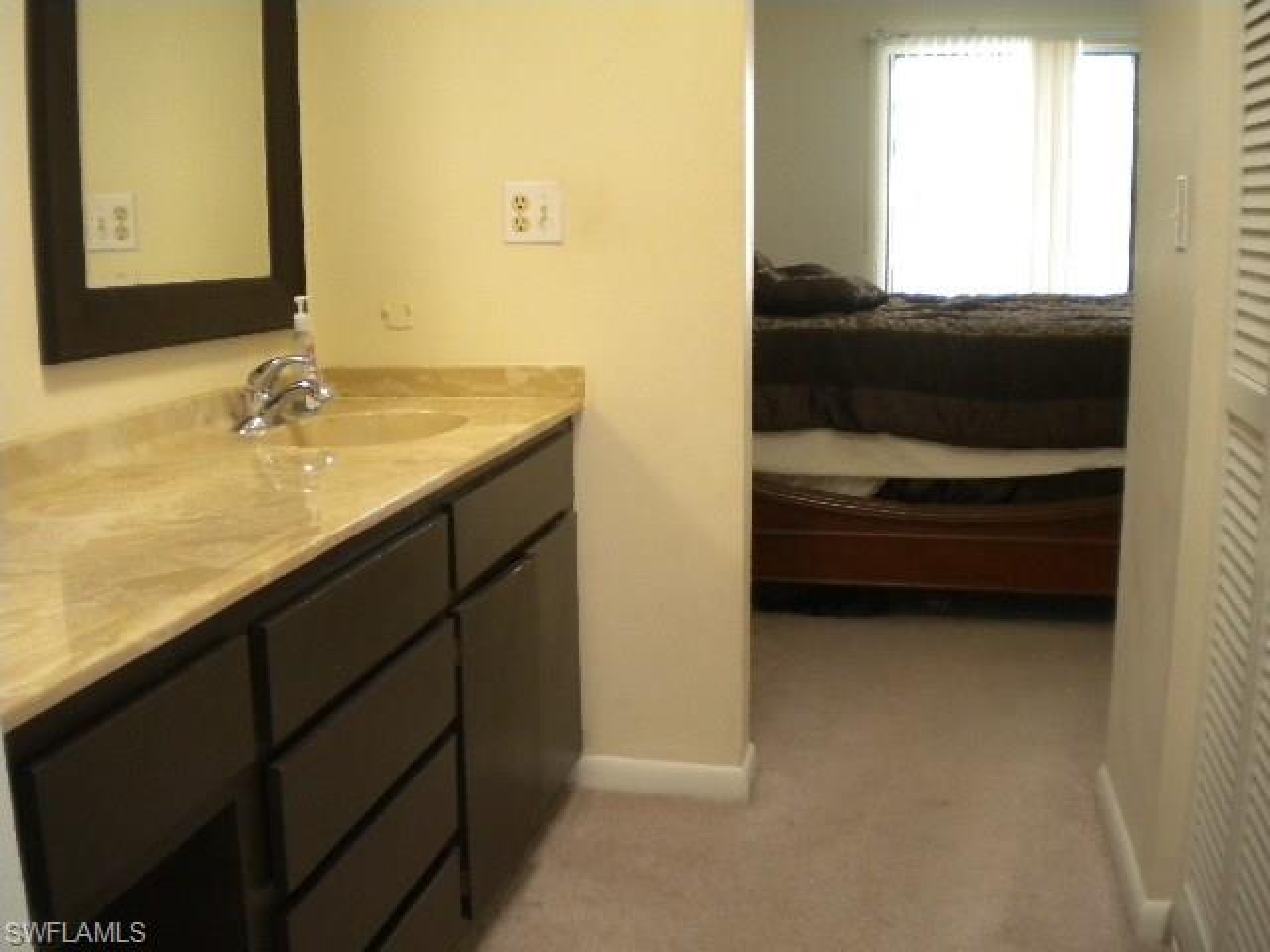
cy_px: 476
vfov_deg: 40.7
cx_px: 635
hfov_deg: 52.6
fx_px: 1284
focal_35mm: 35
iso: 400
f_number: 3.1
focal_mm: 6.3
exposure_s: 1/65.8
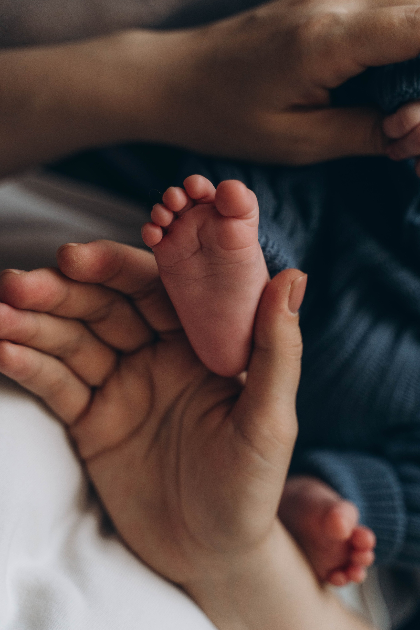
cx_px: 210
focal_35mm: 56
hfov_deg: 24.2
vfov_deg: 35.6
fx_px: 980
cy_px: 315
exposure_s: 1/250
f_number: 3.2
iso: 1250
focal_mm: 56
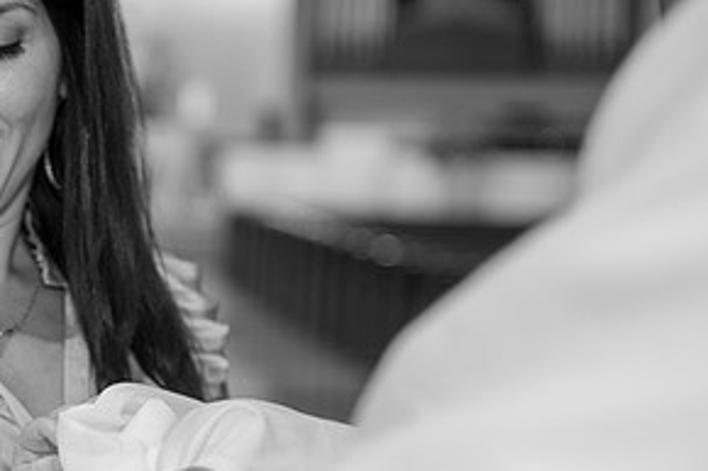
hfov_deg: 18.0
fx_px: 2201
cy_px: 283
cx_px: 59
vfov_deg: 12.2
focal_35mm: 112
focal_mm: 56
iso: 560
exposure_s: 1/100
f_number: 2.8
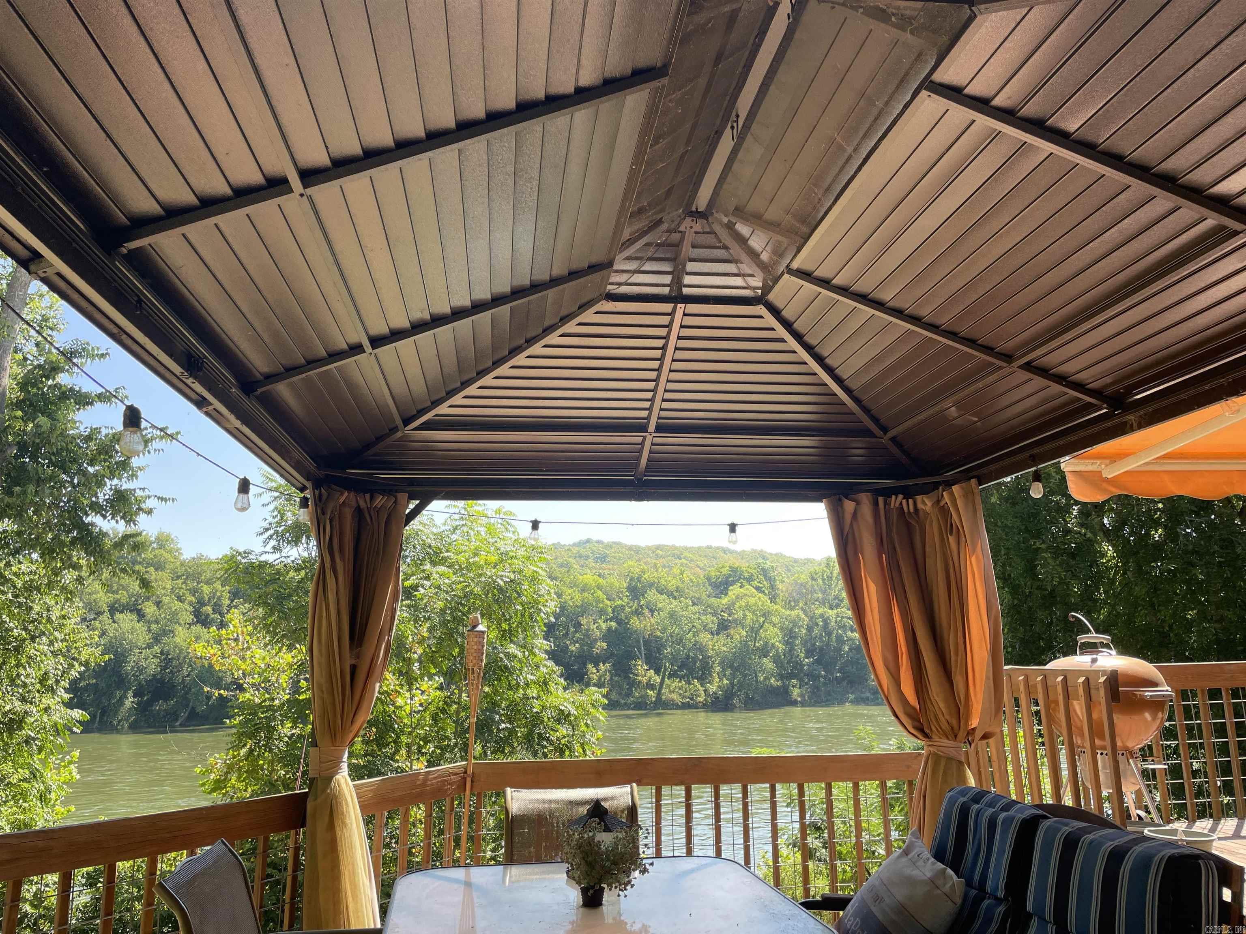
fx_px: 936
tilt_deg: +11.6
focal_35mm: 26
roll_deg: +0.8
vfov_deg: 53.1
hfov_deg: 67.3
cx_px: 623
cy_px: 467
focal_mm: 4.2
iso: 32
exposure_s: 1/433
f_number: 1.6
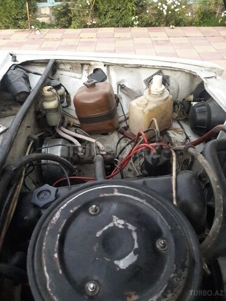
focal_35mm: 28
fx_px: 244
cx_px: 113
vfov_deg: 63.4
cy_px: 150
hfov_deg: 49.7
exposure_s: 1/17
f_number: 1.9
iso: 800
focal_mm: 3.7
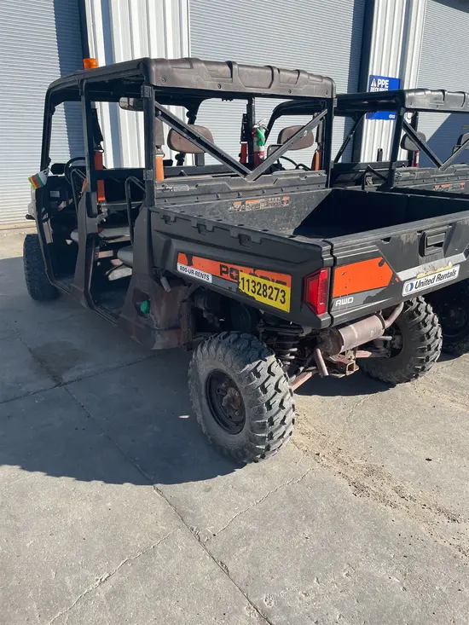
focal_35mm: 26
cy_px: 312
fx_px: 470
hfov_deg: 53.1
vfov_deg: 67.3
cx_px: 234
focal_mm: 4.2
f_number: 1.6
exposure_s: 1/2398
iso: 32
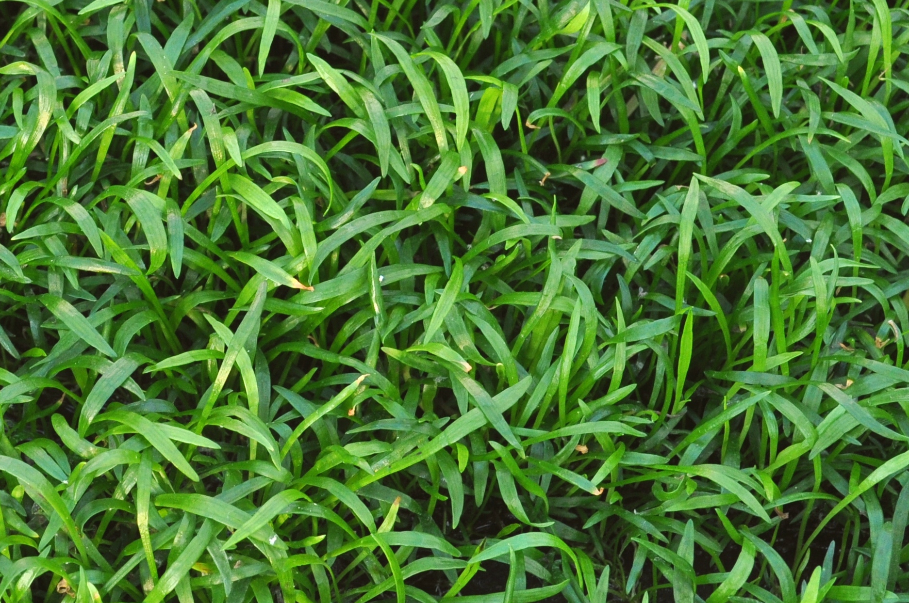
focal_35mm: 103
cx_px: 193
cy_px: 168
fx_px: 2598
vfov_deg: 13.2
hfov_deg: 19.7
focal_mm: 30
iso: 400
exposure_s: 1/60
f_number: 8
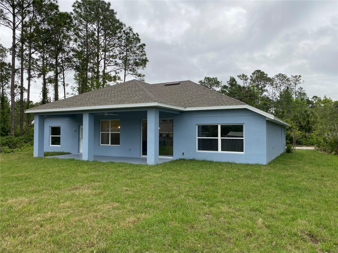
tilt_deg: +2.1
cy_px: 126
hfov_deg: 67.3
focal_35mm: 26
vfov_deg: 53.1
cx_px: 169
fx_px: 254
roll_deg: -0.3
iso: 32
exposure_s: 1/724
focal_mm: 4.25
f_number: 1.8
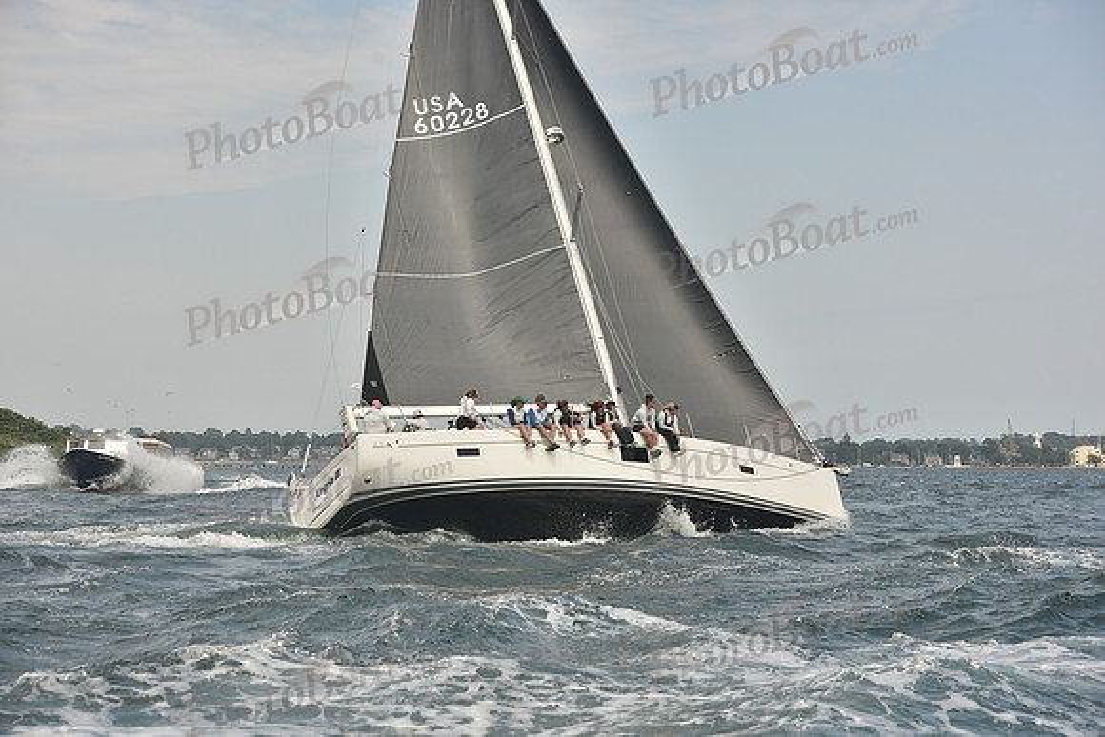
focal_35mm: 70
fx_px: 2149
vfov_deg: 19.5
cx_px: 552
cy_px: 368
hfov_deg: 28.8
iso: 250
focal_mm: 70
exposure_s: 1/640
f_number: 6.3
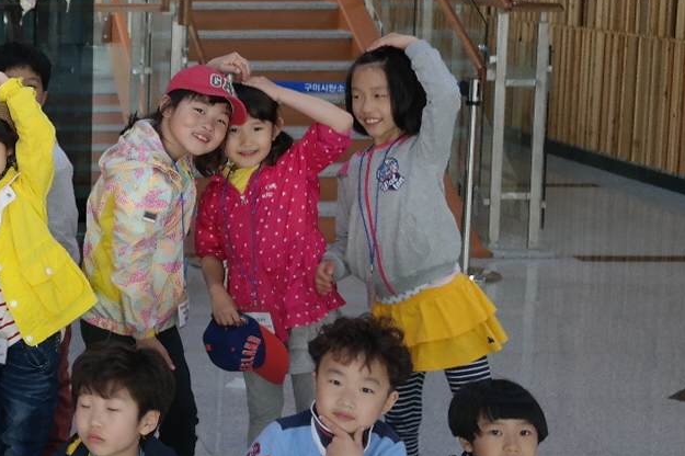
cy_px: 144
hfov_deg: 22.6
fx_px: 1578
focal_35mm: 83
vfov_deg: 16.4
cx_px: -127
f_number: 3.5
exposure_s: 1/40
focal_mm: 20
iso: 200
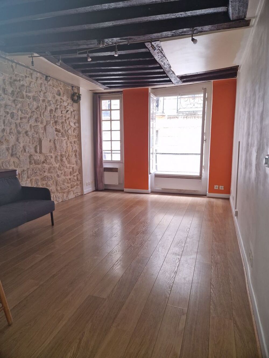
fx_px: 238
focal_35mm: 23
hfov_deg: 58.9
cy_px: 179
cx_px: 134
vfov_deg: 73.9
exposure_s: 1/100
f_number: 1.8
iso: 200
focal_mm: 5.4
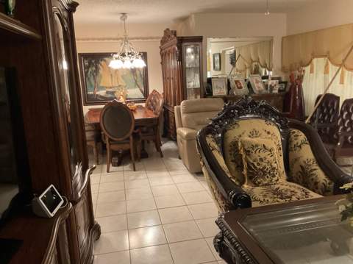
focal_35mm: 29
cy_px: 132
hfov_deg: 61.7
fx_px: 295
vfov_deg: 48.2
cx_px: 176
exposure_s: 1/30
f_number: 1.8
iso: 320
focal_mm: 3
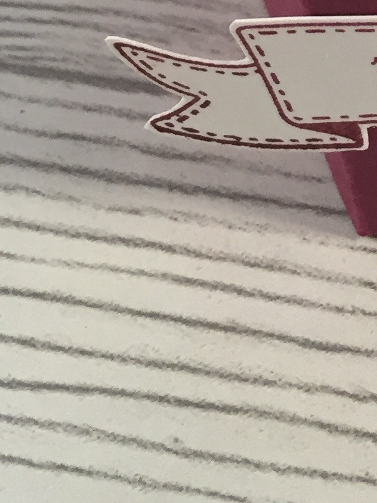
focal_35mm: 116
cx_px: 697
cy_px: -282
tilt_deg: -43.8
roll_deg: +0.8
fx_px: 1684
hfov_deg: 11.7
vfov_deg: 15.5
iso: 64
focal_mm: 4.15
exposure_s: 1/33
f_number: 2.2
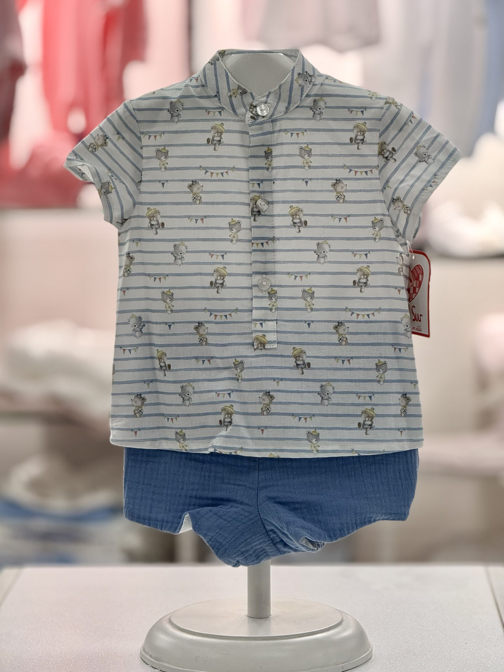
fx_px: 2330
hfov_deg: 12.3
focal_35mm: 120
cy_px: 336
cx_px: 252
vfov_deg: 16.4
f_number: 2.8
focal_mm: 15.66
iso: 125
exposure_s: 1/100
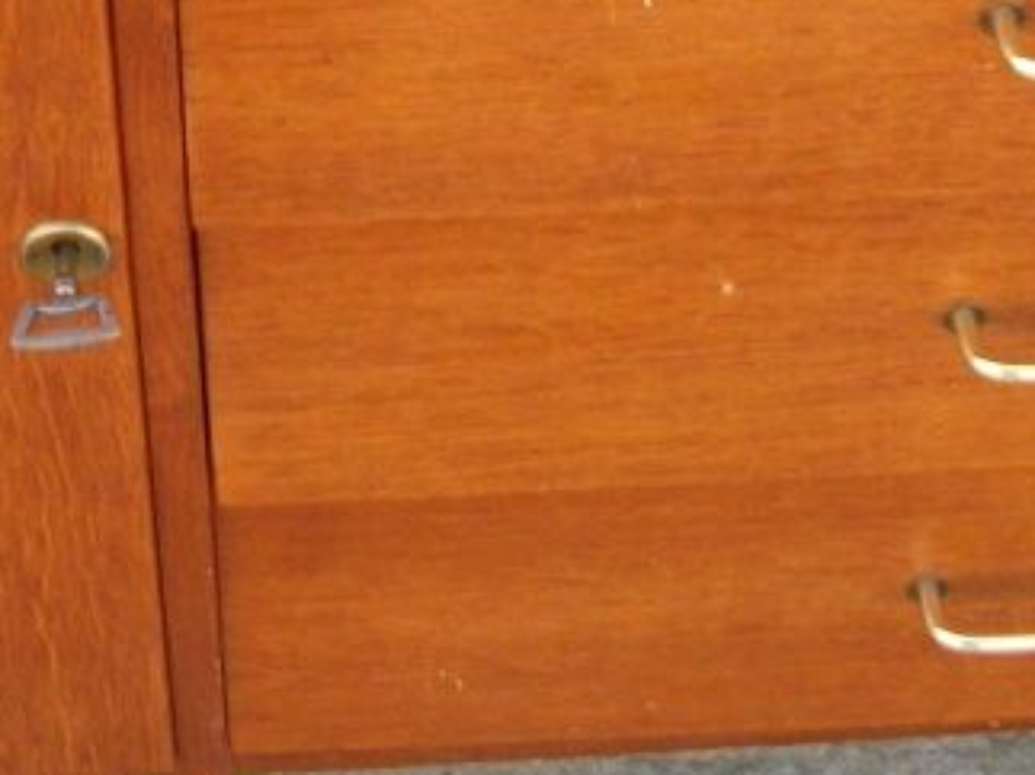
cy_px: -484
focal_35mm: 127
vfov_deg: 11.1
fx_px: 3796
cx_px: 385
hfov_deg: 15.5
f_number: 2.9
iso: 80
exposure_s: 1/160
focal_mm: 5.7
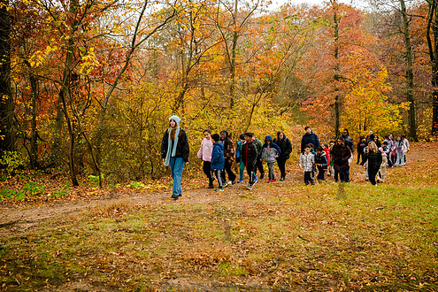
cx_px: 227
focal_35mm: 41
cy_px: 142
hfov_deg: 47.4
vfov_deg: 32.6
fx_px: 499
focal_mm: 35
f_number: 4
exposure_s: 1/320
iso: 4000
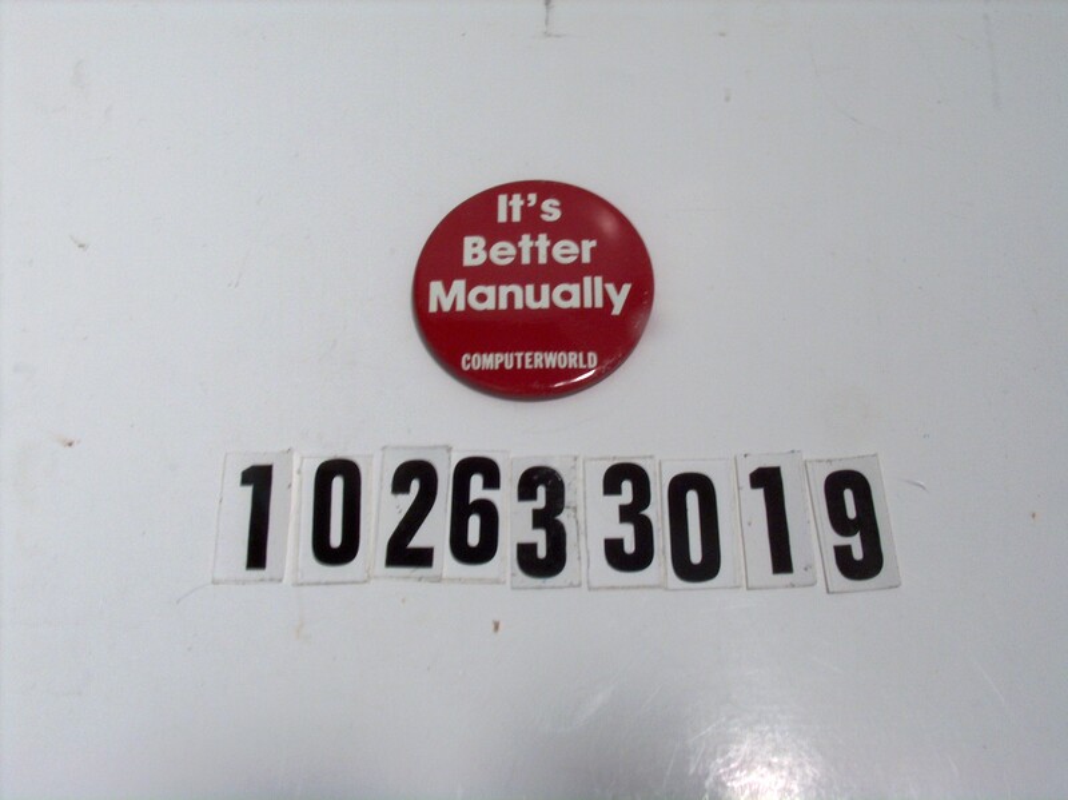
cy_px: 400
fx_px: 1141
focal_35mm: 37
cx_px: 534
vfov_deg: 38.6
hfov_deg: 50.2
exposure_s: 1/4
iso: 100
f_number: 11.3
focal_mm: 7.6
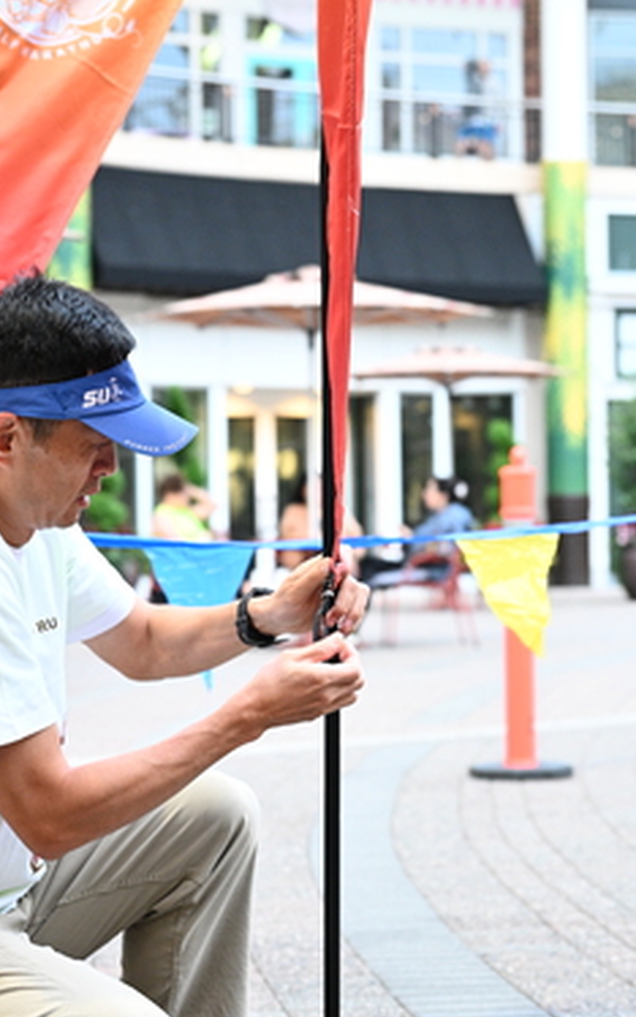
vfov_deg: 23.8
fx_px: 2411
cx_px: 224
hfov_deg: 15.0
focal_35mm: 87
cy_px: 514
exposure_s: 1/125
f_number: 4
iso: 3200
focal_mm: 58
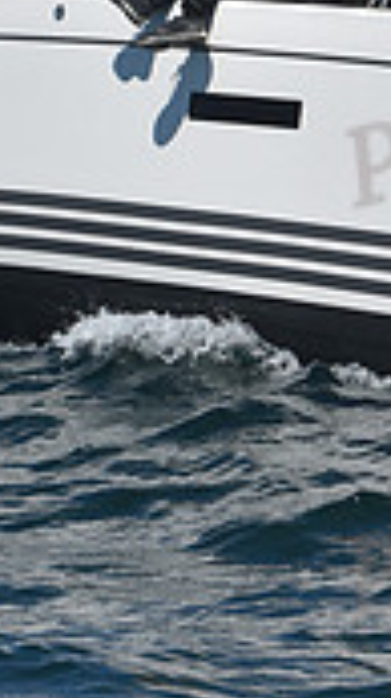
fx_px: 6356
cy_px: -48
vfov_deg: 6.3
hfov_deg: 3.5
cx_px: 139
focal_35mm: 344
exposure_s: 1/800
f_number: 11
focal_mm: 98
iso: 250
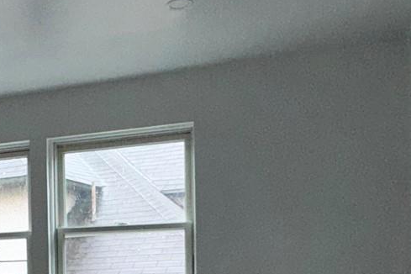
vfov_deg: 21.2
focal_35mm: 61
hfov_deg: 29.3
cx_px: -53
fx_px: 696
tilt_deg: -2.4
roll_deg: +1.3
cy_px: 300
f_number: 2.2
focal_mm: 2.22
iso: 64
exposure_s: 1/122
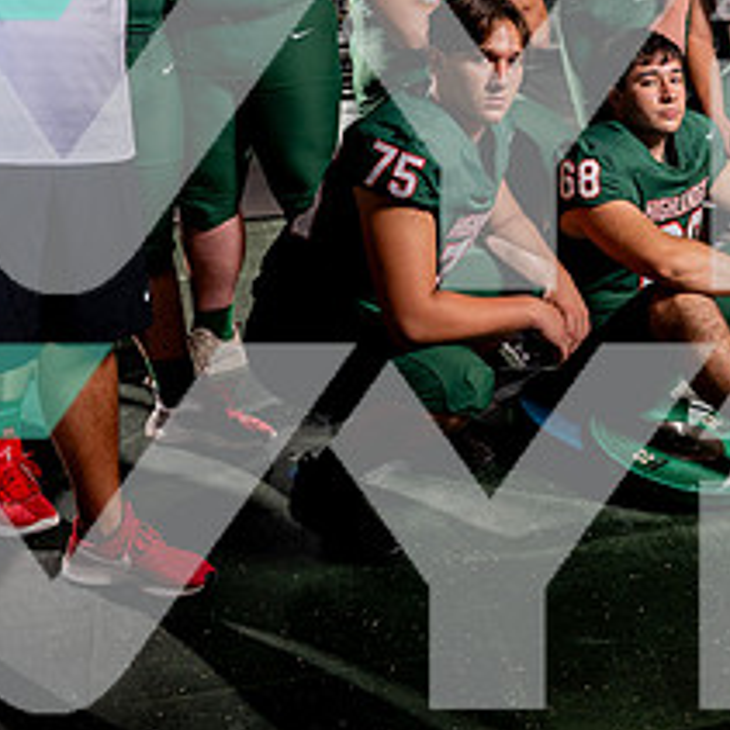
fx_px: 1432
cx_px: 644
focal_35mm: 60
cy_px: 109
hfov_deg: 27.7
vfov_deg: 27.8
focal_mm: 25
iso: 200
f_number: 5.6
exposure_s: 1/250
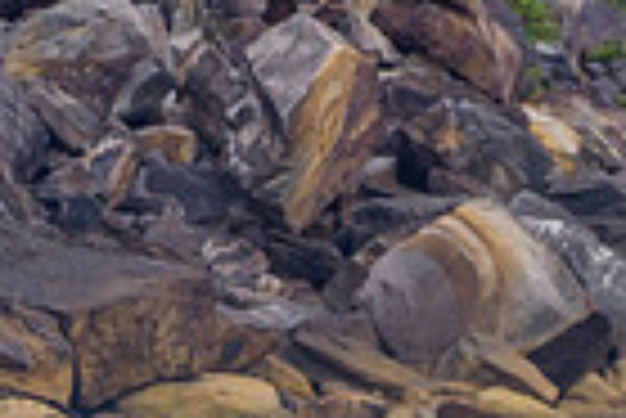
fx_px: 44509
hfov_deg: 0.8
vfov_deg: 0.5
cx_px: 569
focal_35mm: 2557
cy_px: 685
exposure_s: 1/2000
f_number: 5.6
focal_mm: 500
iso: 450
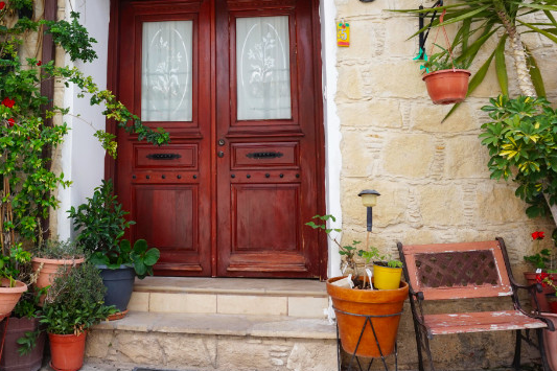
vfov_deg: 36.4
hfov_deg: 52.2
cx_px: 188
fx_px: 557
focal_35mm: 36
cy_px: 119
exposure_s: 1/80
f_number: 8
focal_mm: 16
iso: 100
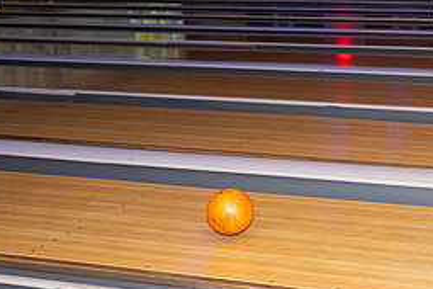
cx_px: 467
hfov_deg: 29.1
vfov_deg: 21.5
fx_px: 758
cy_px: 117
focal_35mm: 63
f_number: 5.6
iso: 2000
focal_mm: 24
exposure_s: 1/100
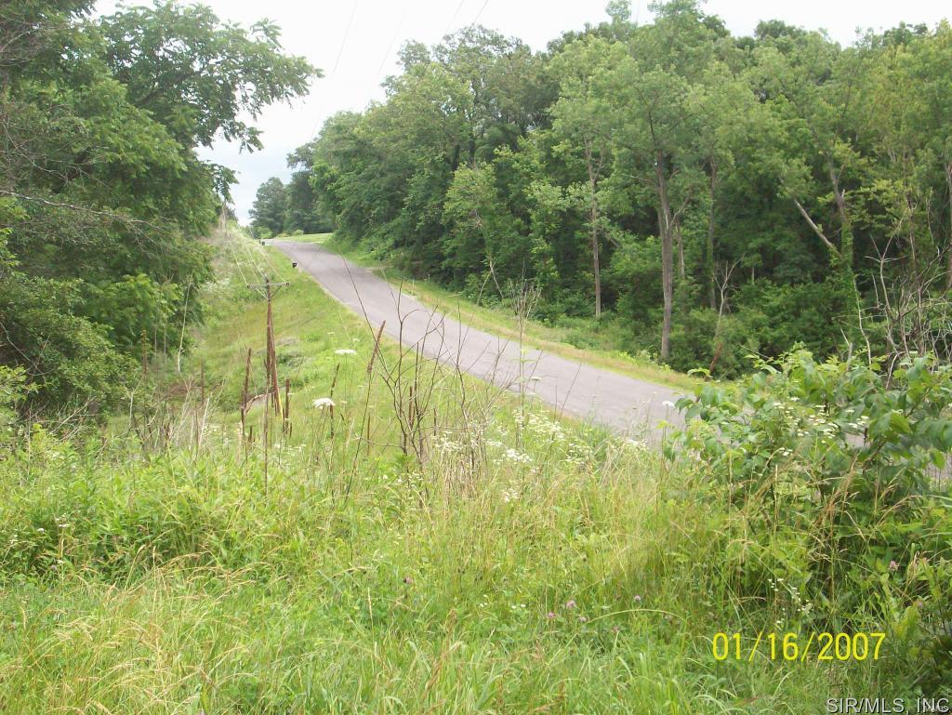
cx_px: 476
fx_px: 1266
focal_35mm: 46
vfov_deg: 31.5
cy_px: 358
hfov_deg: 41.2
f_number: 3.1
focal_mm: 7.6
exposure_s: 1/922
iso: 200
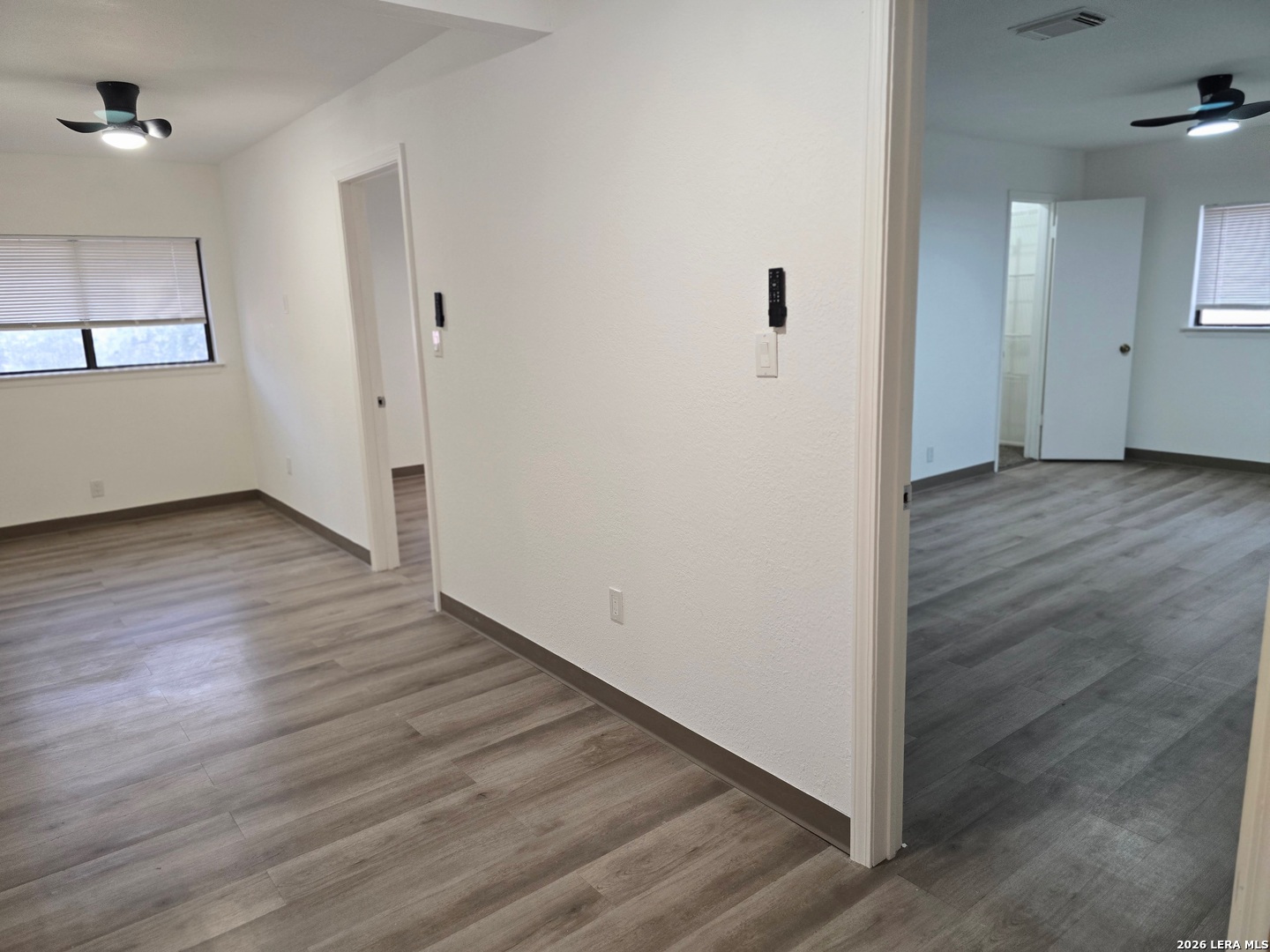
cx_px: 635
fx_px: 844
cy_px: 476
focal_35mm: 23
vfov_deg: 58.9
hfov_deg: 73.9
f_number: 1.7
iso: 320
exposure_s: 1/120
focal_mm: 6.3
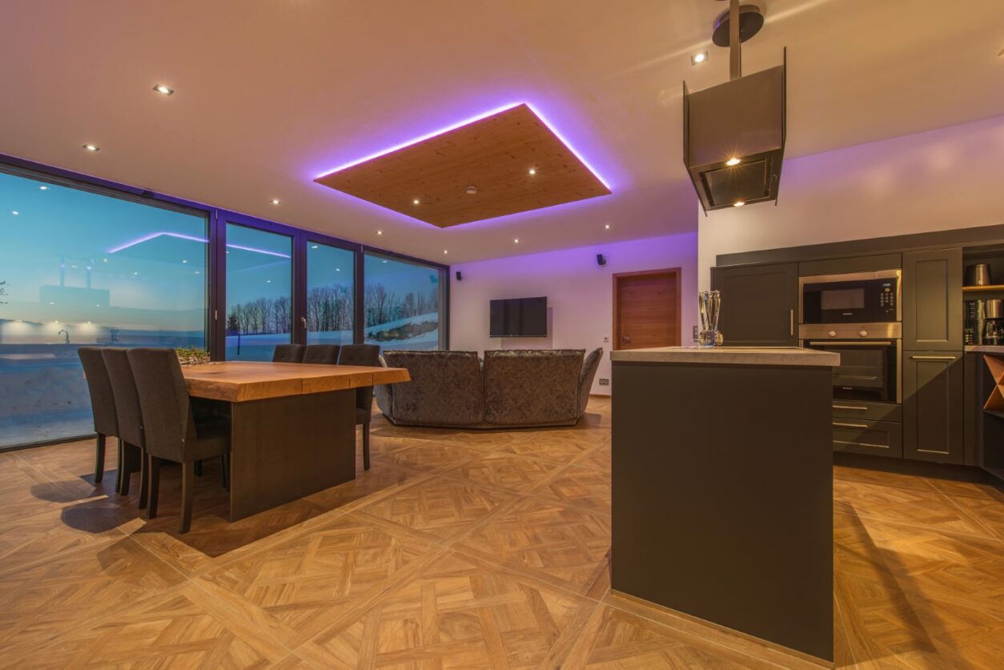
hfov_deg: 104.2
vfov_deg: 81.3
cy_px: 335
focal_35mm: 14
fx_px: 391
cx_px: 502
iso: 100
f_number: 6.3
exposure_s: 1/6
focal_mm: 14
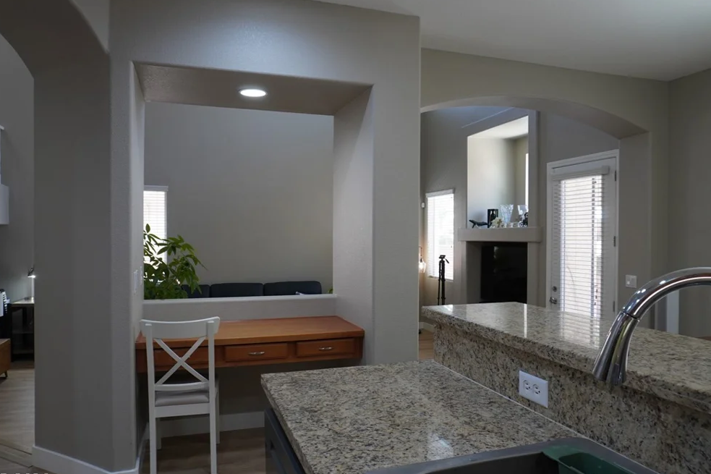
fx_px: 494
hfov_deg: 71.5
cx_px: 349
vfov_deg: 51.3
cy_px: 243
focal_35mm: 25
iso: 640
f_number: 7.1
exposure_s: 1/30
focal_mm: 16
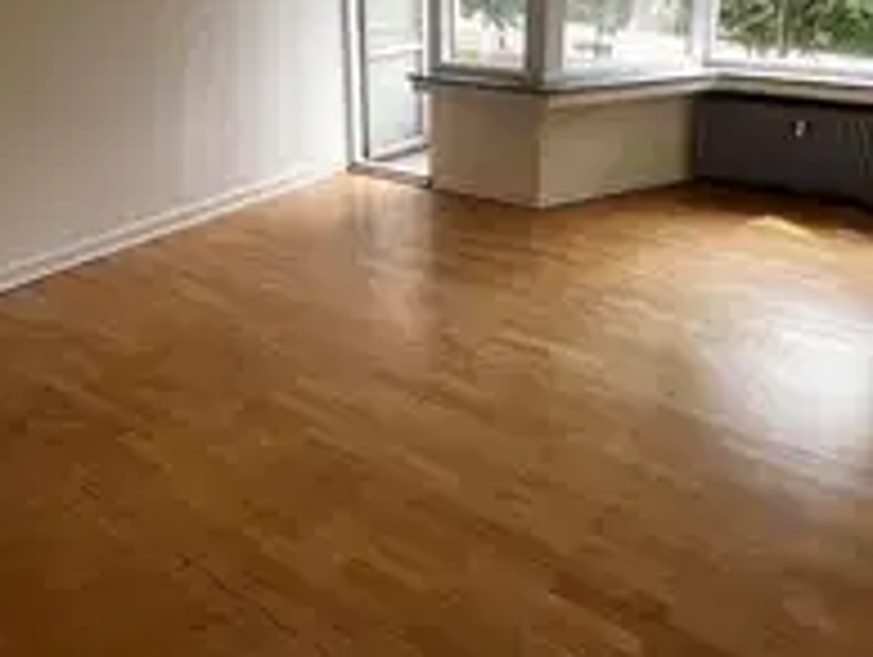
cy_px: 158
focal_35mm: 25
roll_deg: -0.8
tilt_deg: -15.9
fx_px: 631
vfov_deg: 52.4
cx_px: 488
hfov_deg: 69.1
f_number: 1.8
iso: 32
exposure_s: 1/130
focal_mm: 1.57
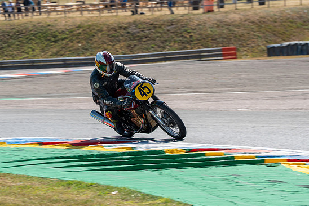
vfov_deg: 5.2
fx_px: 2267
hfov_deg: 7.8
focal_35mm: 264
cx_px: 133
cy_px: 86
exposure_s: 1/320
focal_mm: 200
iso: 160
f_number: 8
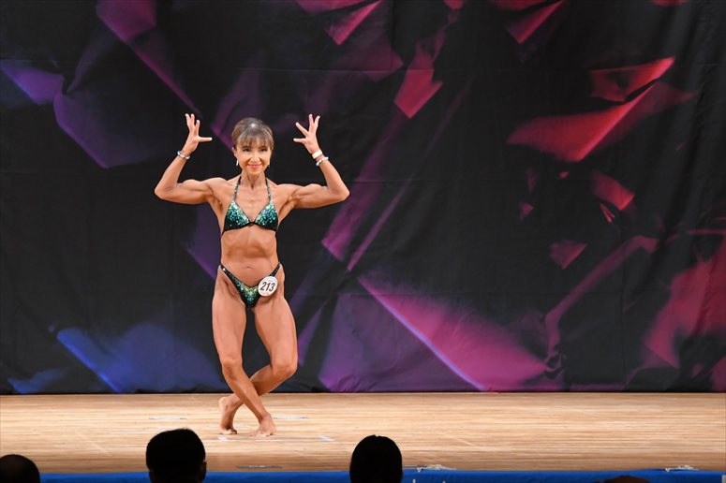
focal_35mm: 255
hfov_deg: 8.1
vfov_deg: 5.4
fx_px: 5140
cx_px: 363
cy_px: 242
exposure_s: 1/400
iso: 3600
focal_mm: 170
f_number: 5.6
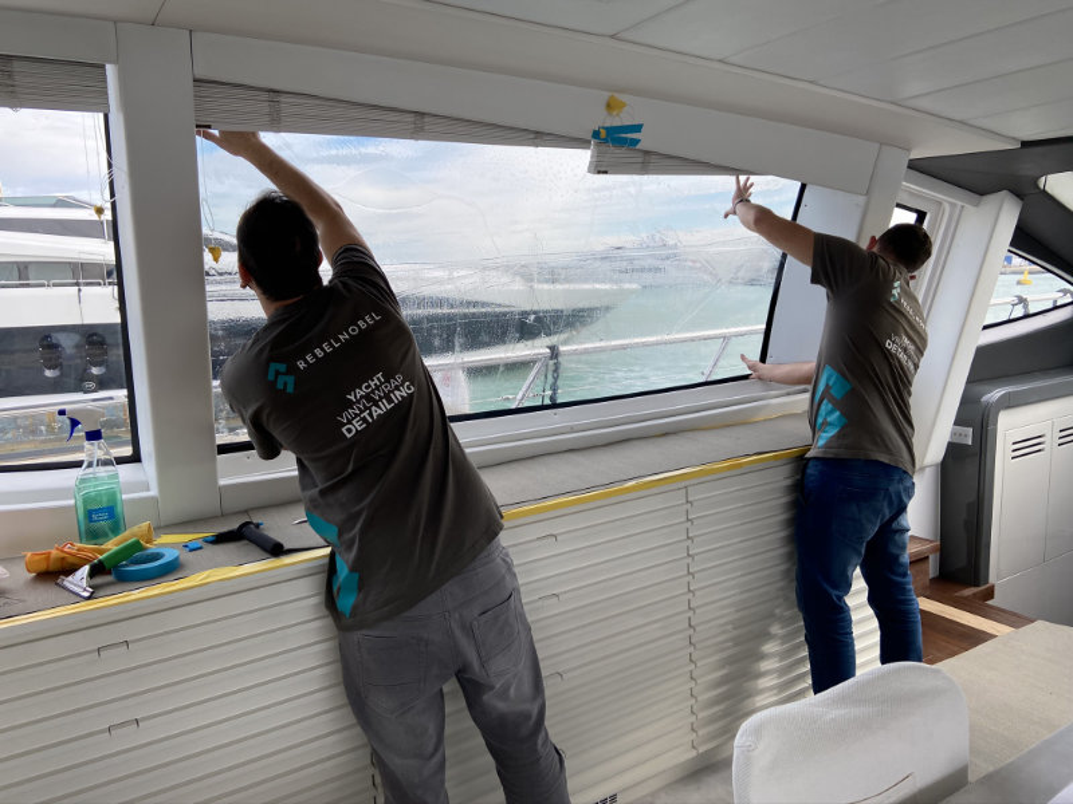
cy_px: 402
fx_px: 806
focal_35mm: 26
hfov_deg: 67.3
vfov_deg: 53.1
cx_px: 536
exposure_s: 1/423
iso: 32
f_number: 1.8
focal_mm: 4.2
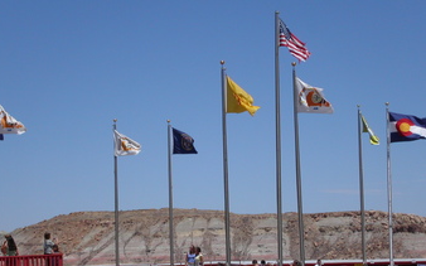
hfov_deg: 18.4
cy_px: 159
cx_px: 208
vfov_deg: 11.6
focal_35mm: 113
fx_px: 1311
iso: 100
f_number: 8
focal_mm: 18.6
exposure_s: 1/750
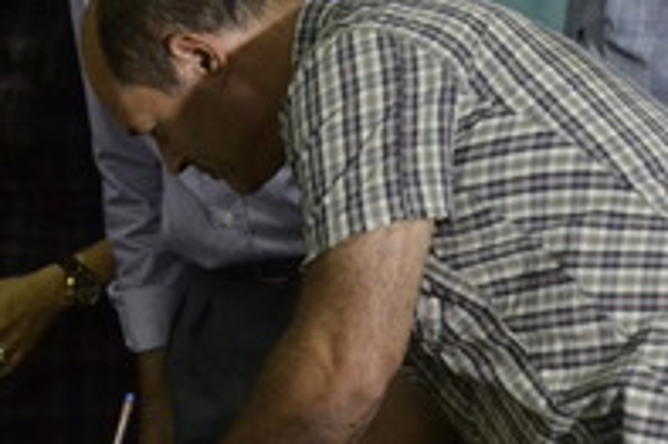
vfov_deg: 7.6
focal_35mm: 181
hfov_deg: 11.3
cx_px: -12
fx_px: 3356
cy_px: 139
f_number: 4.8
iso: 2800
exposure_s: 1/60
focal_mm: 48
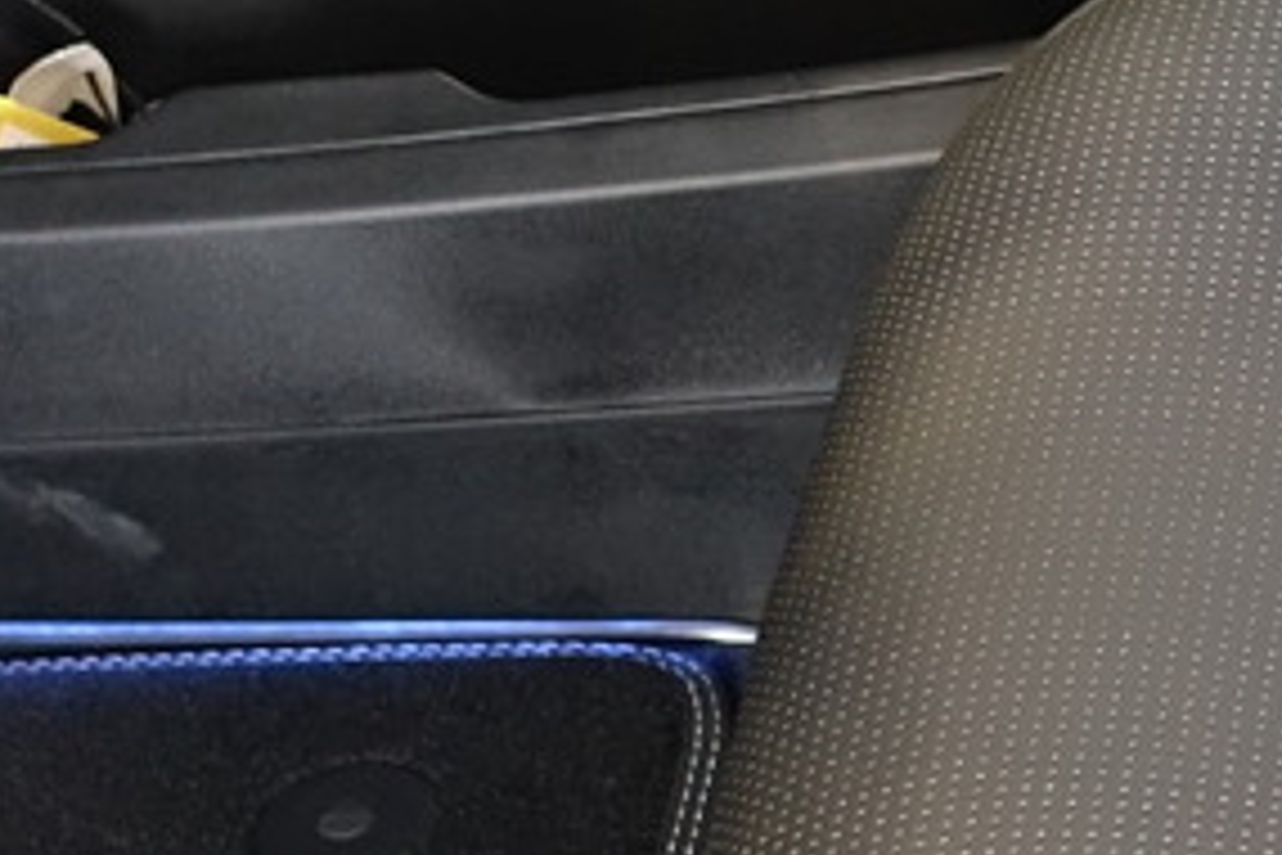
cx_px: 1295
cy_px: 513
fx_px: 5875
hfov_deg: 12.3
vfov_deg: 8.3
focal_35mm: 165
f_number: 2.5
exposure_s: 1/20
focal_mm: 10.81
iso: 800
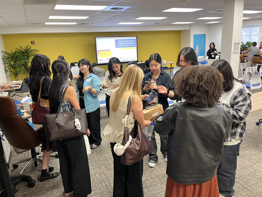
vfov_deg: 53.1
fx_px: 197
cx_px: 131
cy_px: 98
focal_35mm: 26
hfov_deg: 67.3
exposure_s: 1/60
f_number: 1.6
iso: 125
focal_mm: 5.1
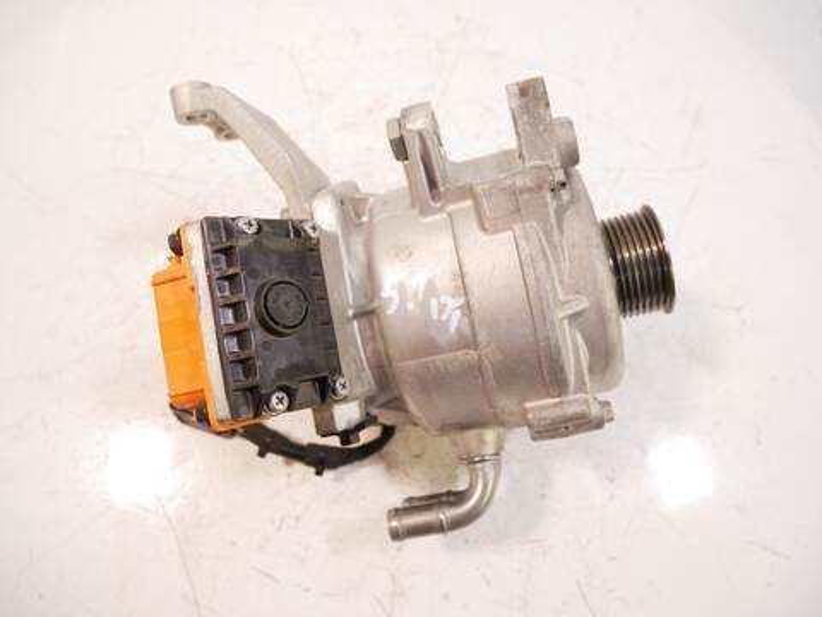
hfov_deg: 71.6
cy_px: 308
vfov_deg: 56.8
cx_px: 411
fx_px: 570
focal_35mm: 24
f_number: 3.5
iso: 800
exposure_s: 1/60
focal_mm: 12
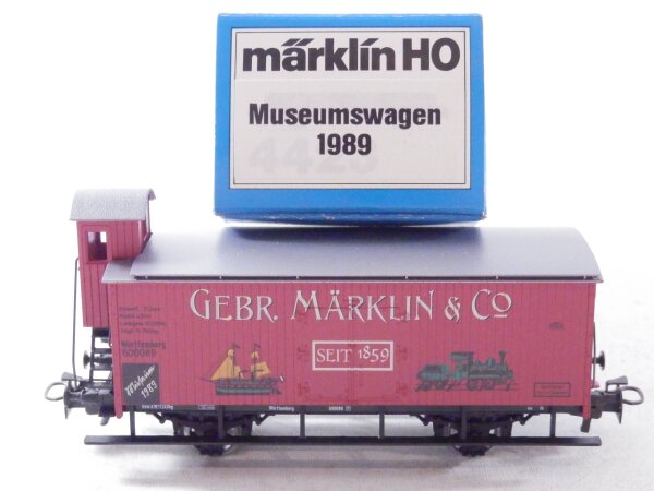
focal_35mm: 66
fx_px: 1247
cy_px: 246
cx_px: 327
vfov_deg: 22.3
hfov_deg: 29.4
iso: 2500
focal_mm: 11.9
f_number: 4.4
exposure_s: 1/160
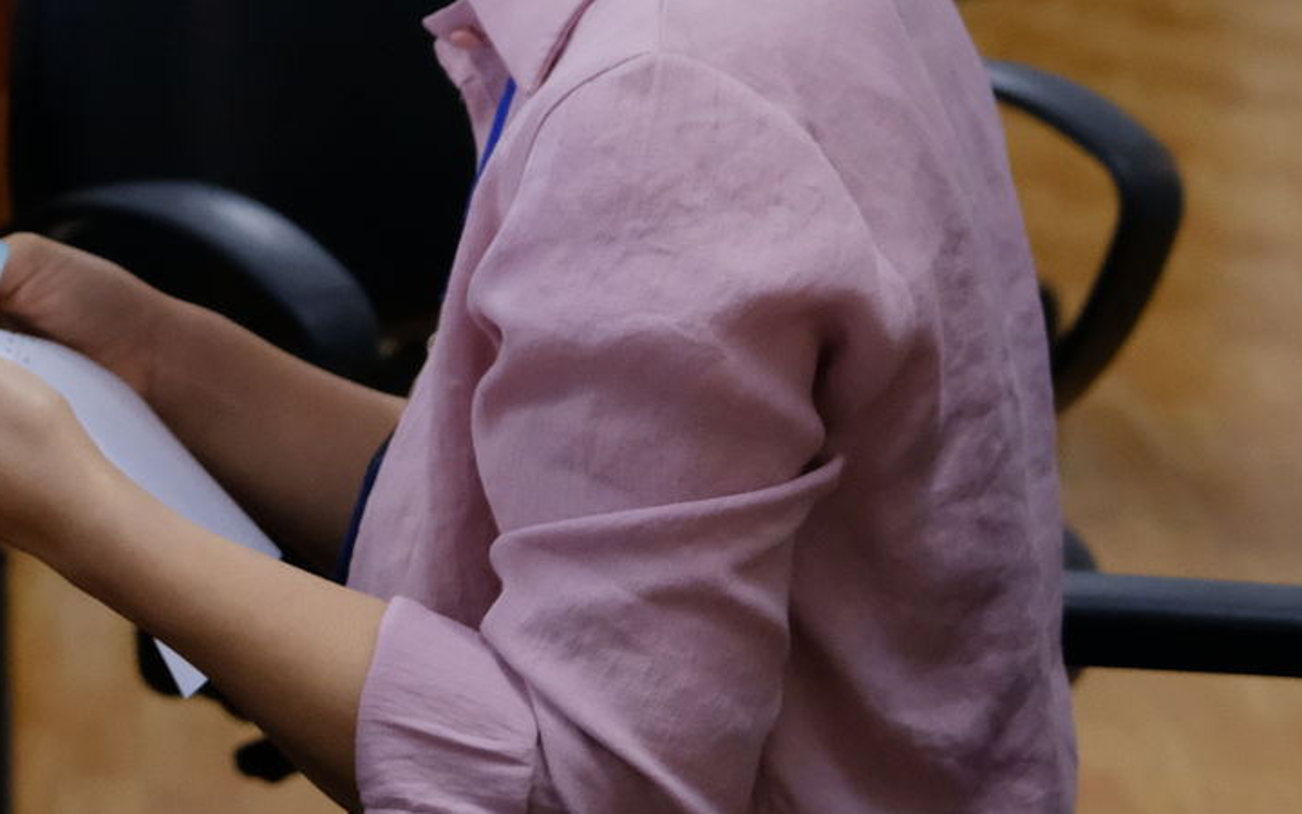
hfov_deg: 12.1
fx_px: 6068
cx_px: -11
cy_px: -101
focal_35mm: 171
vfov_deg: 7.6
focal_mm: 39.3
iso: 3200
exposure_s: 1/250
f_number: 4
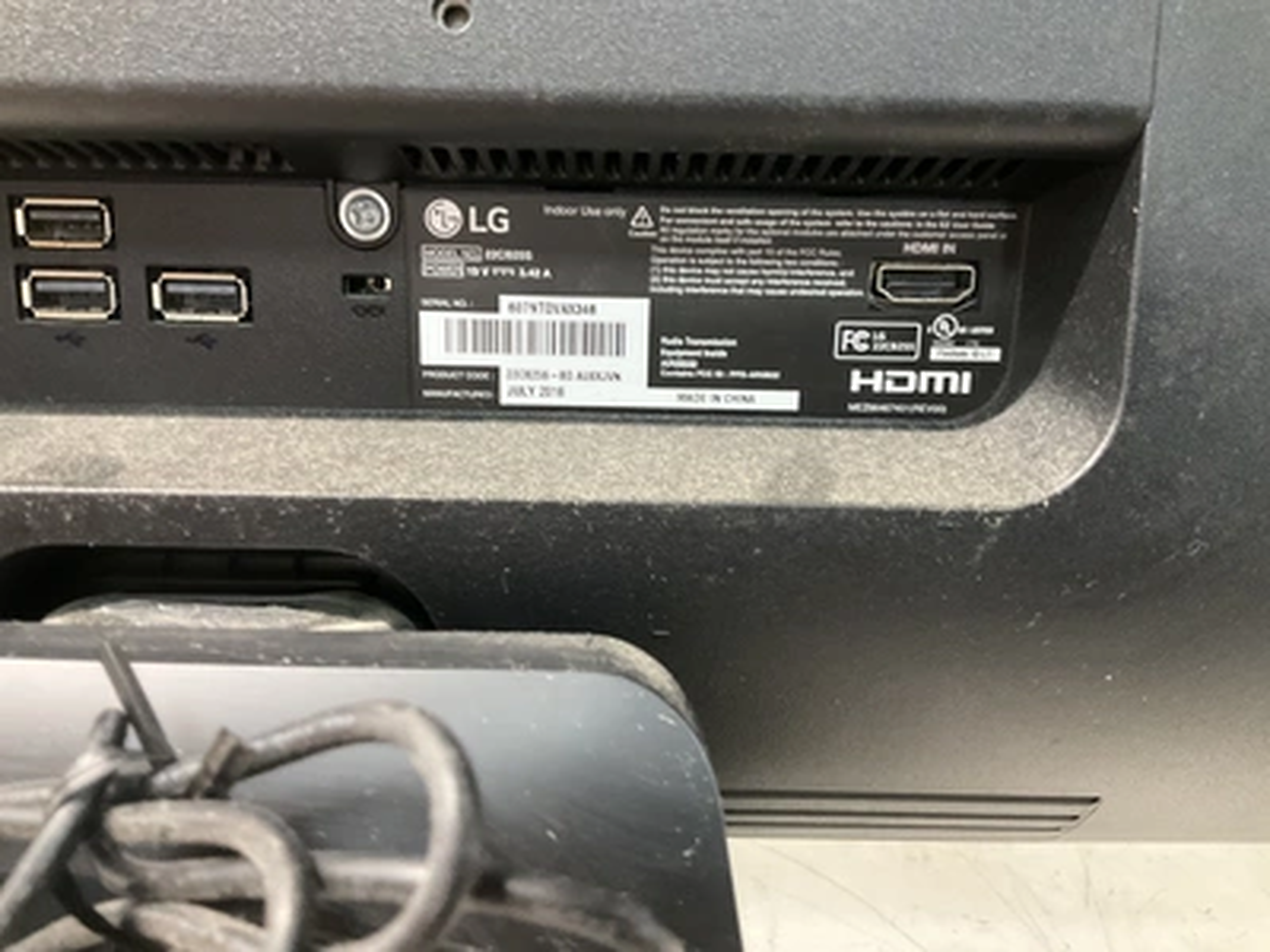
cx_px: 635
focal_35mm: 29
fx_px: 1064
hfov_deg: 61.7
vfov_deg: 48.2
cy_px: 476
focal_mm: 3
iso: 320
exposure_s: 1/40
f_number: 1.8
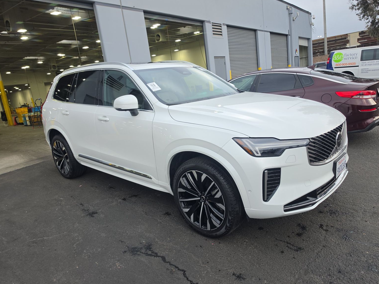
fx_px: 263
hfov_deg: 71.6
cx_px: 195
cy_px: 145
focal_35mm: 24
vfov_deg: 56.8
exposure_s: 1/119
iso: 12
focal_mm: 6.5
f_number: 1.4
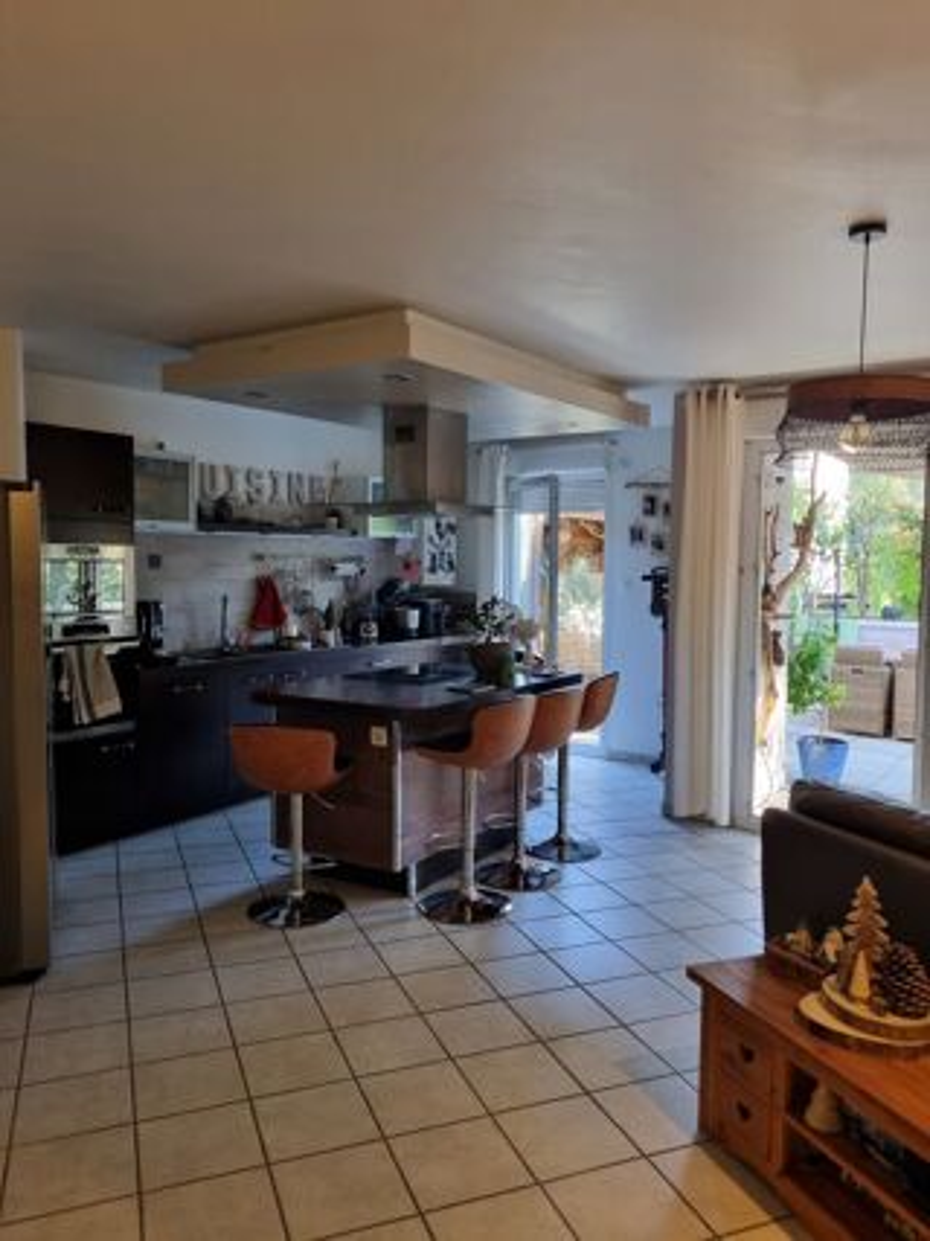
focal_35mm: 26
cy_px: 620
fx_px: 932
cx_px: 465
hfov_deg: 53.0
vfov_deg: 67.3
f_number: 1.8
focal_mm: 5.4
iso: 250
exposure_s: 1/50
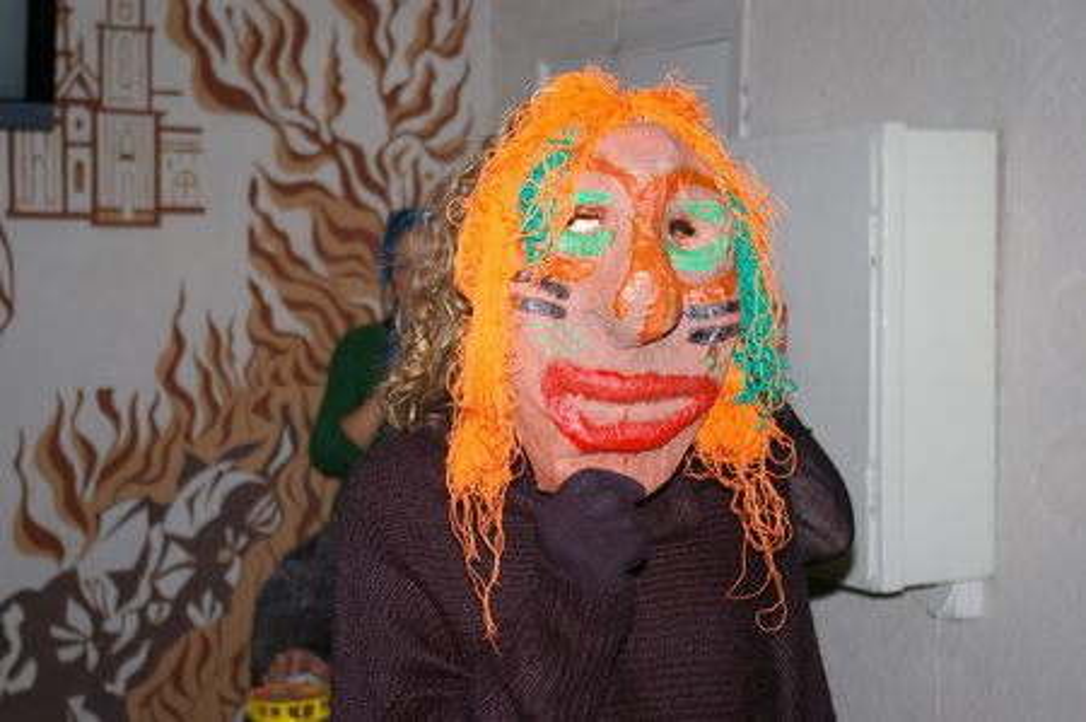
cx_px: 543
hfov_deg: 27.0
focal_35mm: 75
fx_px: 2260
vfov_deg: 18.1
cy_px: 361
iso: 400
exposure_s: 1/125
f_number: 6.7
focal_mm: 50
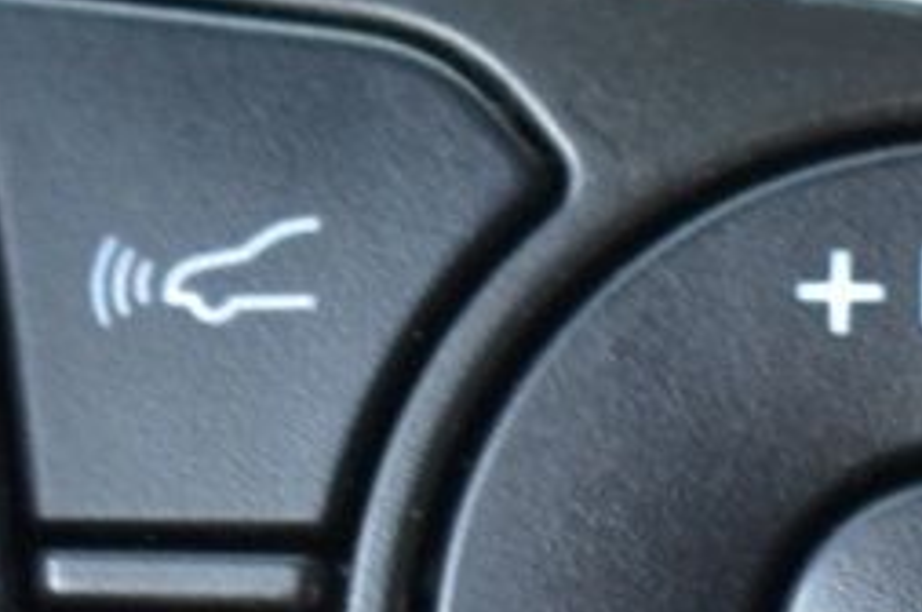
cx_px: 1042
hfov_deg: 8.0
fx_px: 6522
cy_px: 1137
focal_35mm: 255
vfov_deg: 5.3
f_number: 6.3
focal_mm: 42
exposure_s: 1/15
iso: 1250
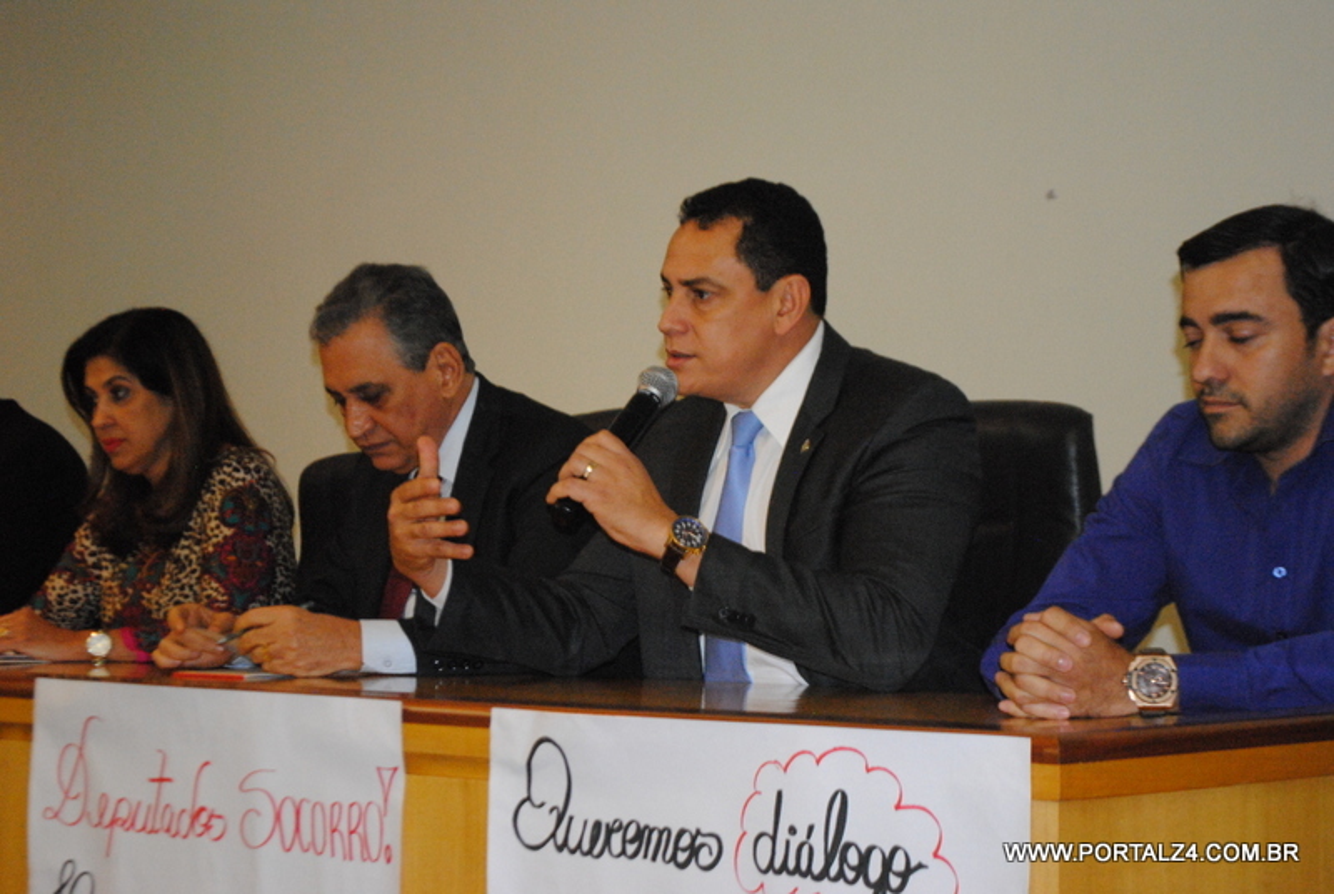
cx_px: 667
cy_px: 447
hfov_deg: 24.6
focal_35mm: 82
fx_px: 3062
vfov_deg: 16.6
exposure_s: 1/30
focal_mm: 55
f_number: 5.6
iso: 1600
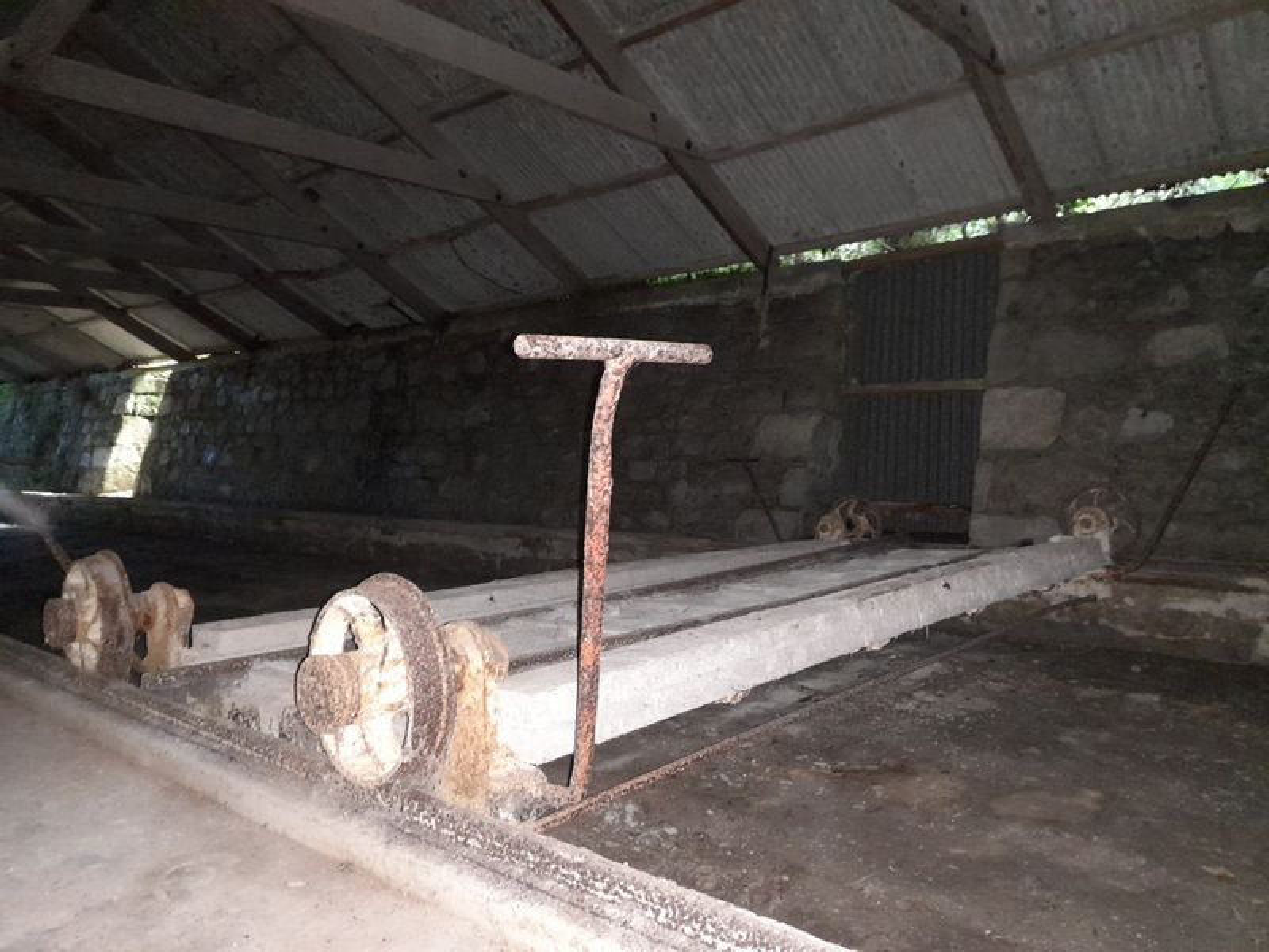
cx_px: 634
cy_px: 476
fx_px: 916
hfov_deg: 69.4
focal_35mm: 25
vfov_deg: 54.9
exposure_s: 1/20
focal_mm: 4.6
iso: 1000
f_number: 2
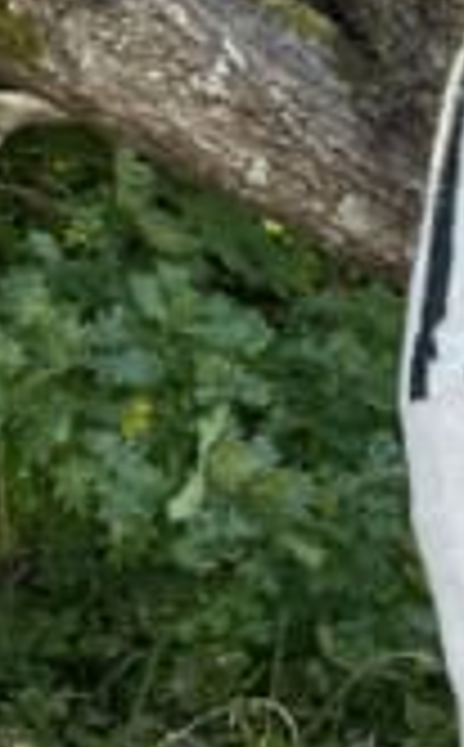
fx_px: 2258
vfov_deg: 18.5
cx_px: 887
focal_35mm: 111
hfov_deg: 10.8
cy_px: 646
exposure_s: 1/230
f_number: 1.6
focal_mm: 4.2
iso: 32
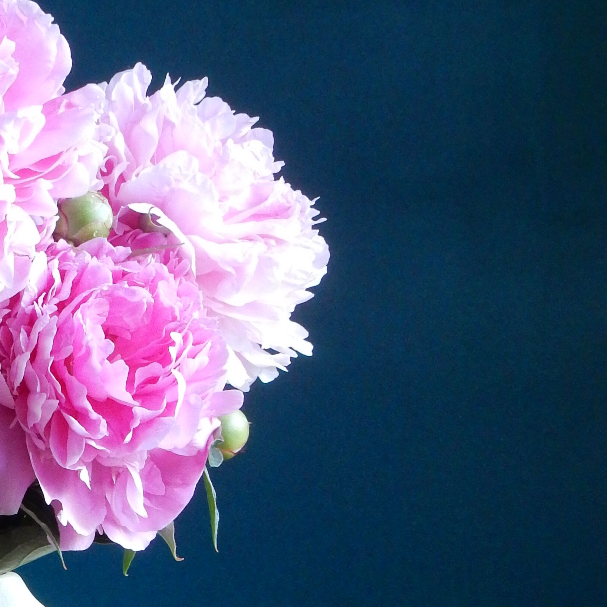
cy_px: 475
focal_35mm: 107
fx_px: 2123
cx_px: -13
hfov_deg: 15.9
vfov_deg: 16.2
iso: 400
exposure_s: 1/15
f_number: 4.2
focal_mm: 7.6
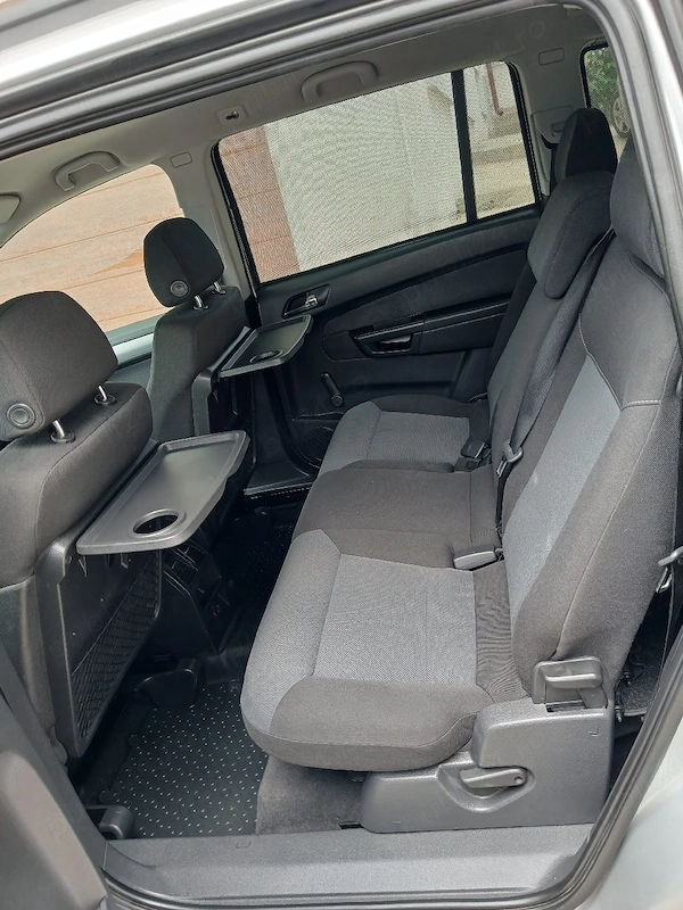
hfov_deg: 51.4
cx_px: 342
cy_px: 455
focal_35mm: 27
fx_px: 710
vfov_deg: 65.3
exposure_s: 1/50.3
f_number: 1.8
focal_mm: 3.98
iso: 32
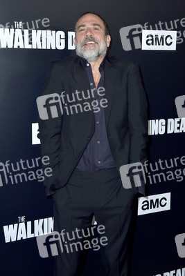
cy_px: 138
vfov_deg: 41.1
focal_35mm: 48
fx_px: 370
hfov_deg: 28.1
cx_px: 92
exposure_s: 1/200
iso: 400
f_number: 5.6
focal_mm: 48
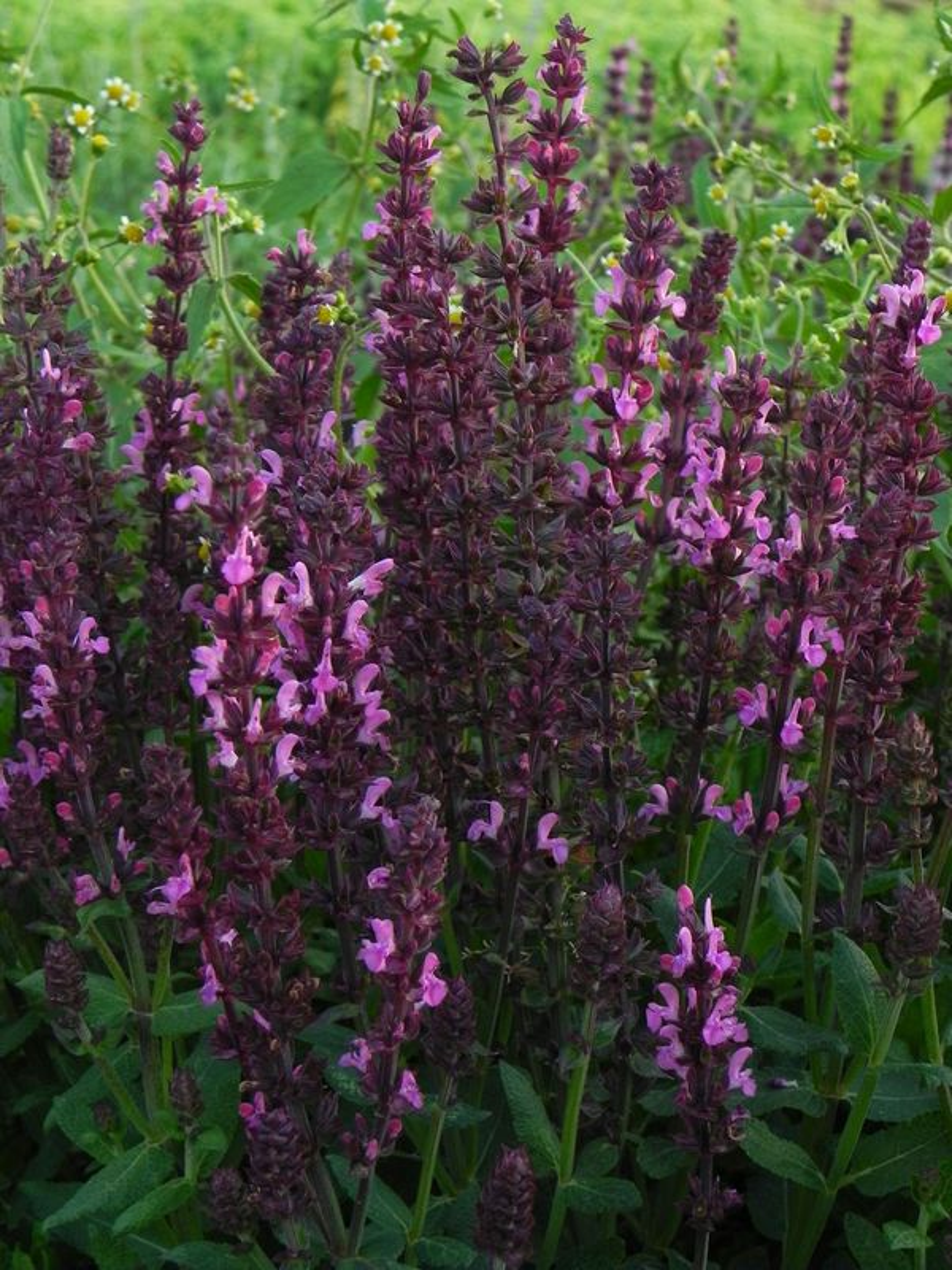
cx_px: 476
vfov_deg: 26.0
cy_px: 635
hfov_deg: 19.6
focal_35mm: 75
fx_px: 2750
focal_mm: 13.4
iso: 160
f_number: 5
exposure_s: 1/60
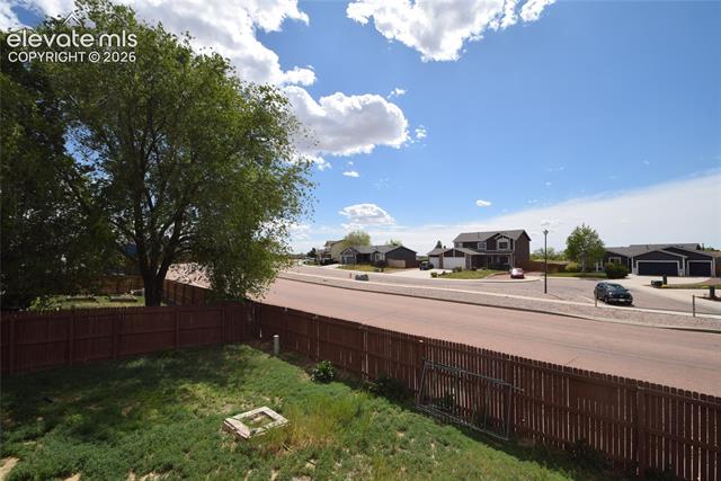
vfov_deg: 77.4
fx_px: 300
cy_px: 240
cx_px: 360
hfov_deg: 100.4
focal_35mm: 15
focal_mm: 10
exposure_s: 1/200
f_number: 11
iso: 100
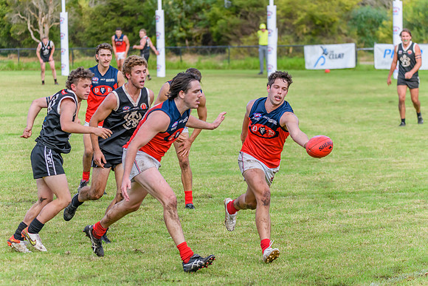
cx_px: 210
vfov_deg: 8.3
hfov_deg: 12.4
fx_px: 1971
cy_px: 133
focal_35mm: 166
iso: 1000
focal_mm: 150
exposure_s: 1/2000
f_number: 5
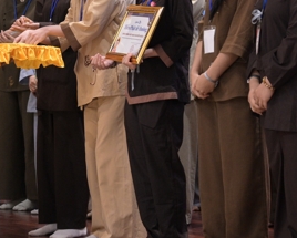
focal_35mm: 125
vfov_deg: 12.3
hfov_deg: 15.4
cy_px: 62
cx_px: 129
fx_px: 1100
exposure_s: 1/160
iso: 4000
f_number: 4
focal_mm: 55
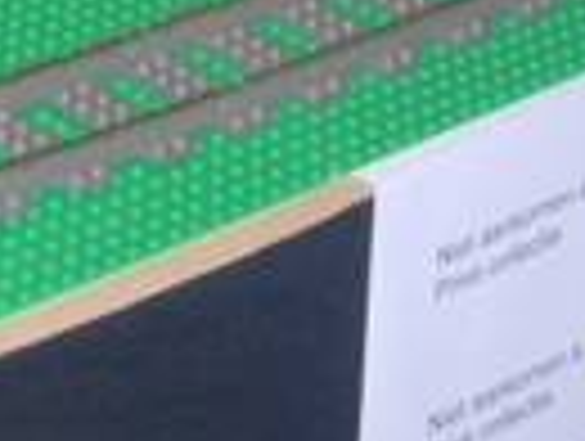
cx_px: -9
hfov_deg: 8.4
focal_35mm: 233
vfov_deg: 6.2
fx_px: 3945
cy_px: -567
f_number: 2.8
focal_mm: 7.8
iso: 79
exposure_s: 1/64
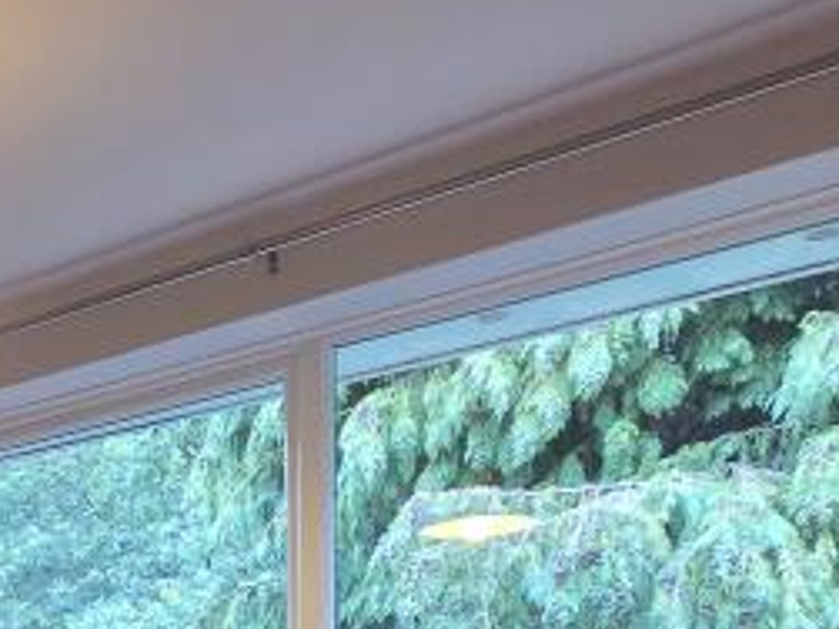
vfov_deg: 24.1
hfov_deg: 28.4
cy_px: 816
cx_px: -301
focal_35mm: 53
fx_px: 1284
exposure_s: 1/50
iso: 320
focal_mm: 2.2
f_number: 1.9
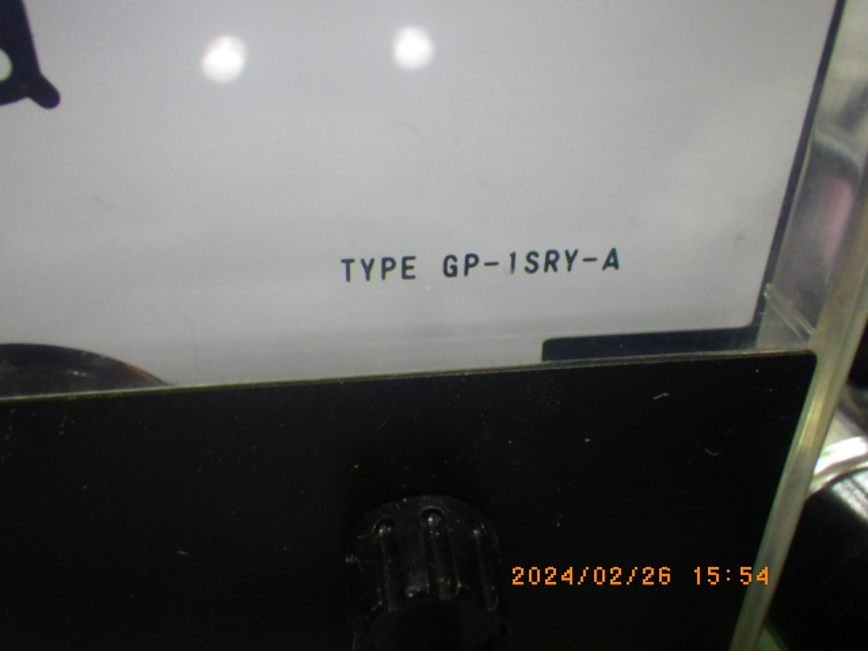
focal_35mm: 34
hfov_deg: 54.0
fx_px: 853
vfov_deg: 41.8
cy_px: 326
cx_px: 434
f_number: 3.8
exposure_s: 1/50
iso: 1250
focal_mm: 6.1
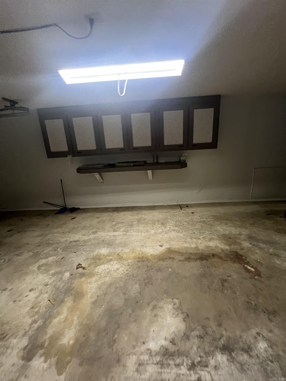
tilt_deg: -15.8
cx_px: 143
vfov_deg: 106.2
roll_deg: +0.3
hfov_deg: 89.9
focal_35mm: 13
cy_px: 190
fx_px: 143
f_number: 1.8
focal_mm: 1.57
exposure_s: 1/60
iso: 500
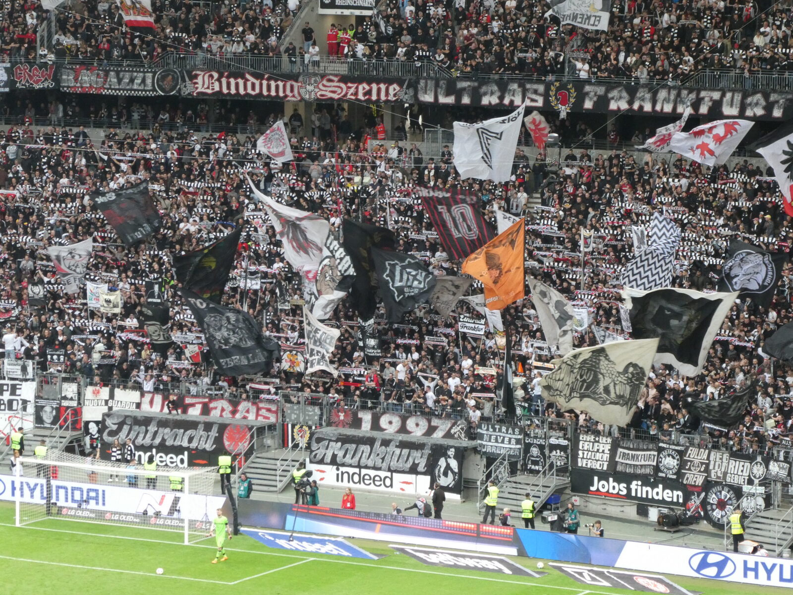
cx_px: 396
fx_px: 3665
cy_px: 298
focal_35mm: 160
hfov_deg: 12.3
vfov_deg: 9.3
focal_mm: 28.7
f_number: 5.5
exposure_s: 1/80
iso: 640
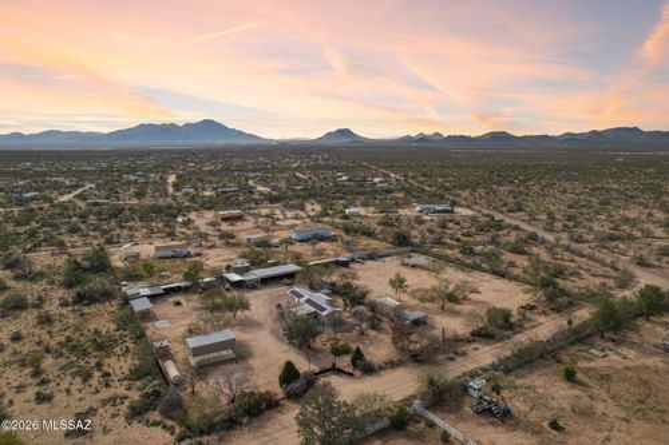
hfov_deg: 78.6
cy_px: 222
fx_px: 409
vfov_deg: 57.2
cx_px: 334
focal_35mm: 22
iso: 120
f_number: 2.8
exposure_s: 1/500
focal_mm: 8.4
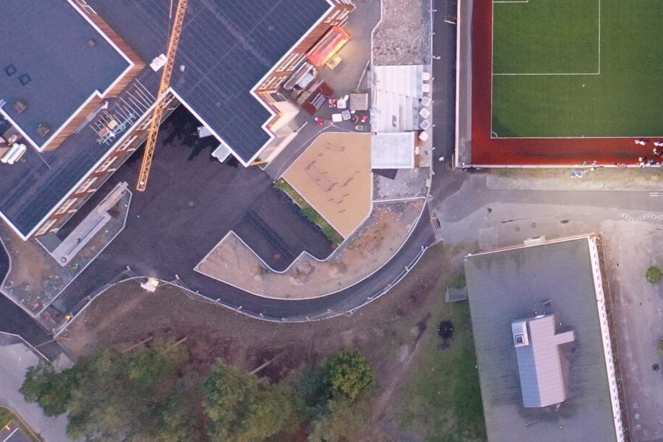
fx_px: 1455
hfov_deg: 23.5
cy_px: -87
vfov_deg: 16.6
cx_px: 792
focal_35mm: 79
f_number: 2.8
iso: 800
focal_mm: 10.26
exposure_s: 1/25
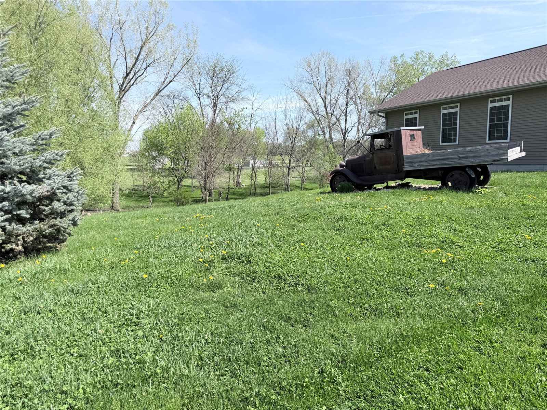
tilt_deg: -6.6
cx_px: 274
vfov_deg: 56.8
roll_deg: +1.3
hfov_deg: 71.6
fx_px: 379
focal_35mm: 24
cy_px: 205
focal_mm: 6.76
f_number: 1.78
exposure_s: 1/2801
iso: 80
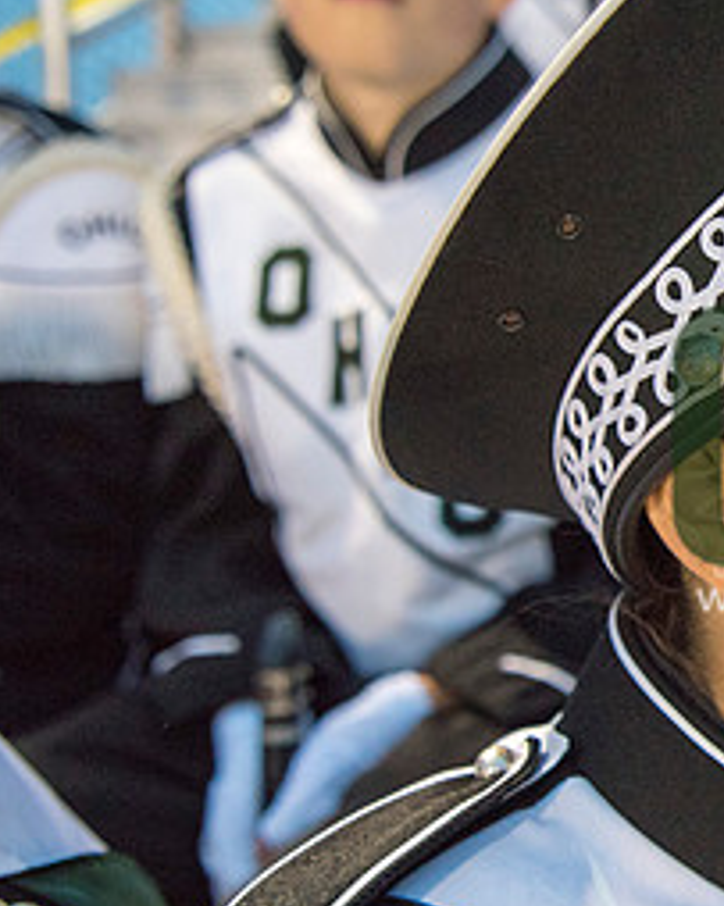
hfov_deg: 22.6
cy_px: 473
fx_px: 1608
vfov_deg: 31.5
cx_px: 942
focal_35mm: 60
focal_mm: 28
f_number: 3.2
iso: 2000
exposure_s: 1/320
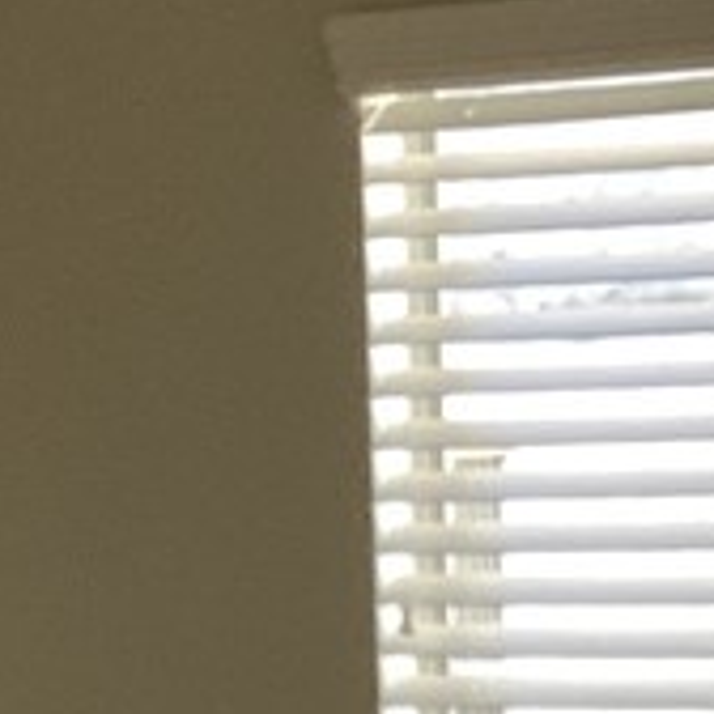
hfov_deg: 10.5
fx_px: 3897
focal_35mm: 167
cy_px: 1130
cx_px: 472
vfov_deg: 10.1
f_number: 2.4
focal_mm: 3.3
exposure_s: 1/100
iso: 64
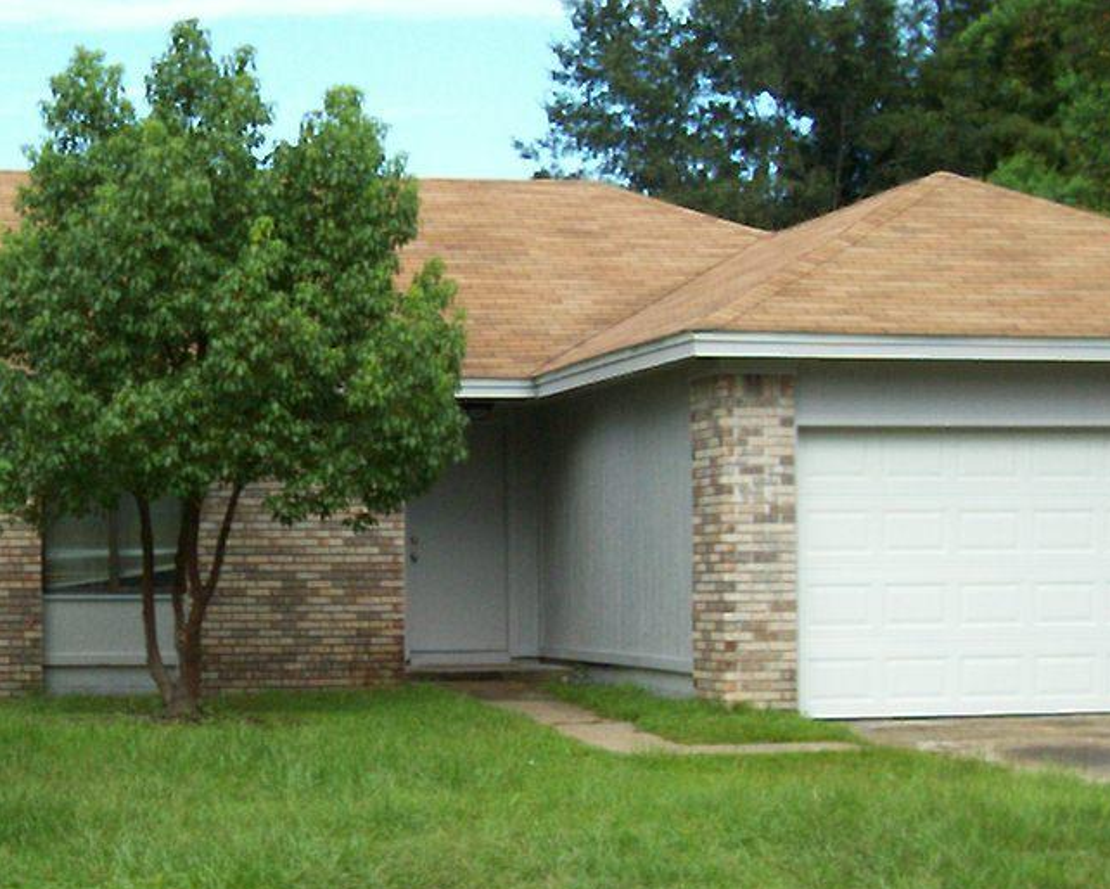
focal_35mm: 86
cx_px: 301
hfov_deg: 22.1
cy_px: 496
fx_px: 2826
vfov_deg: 17.9
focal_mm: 5.6
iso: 80
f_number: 2.7
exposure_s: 1/540
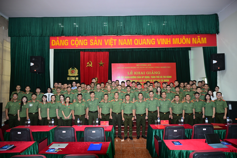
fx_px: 158
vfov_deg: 53.1
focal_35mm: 24
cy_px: 79
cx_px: 118
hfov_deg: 73.7
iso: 1600
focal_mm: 24
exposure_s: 1/125
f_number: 4
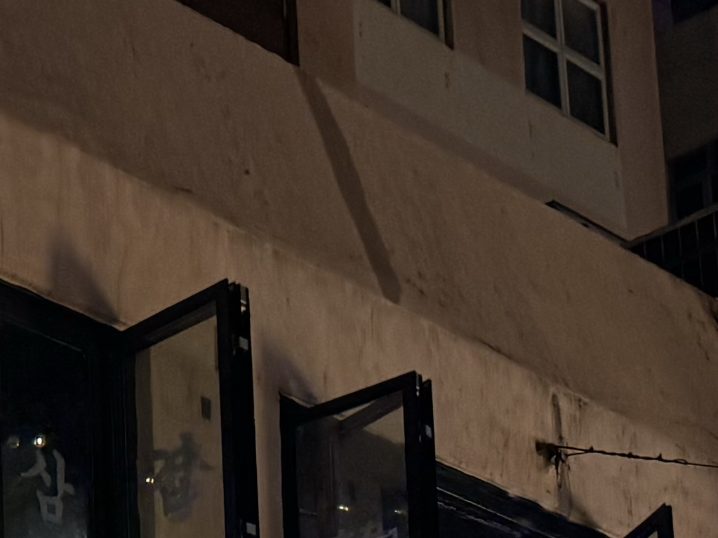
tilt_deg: +10.1
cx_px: -481
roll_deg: +1.5
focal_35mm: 134
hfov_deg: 13.5
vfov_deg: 9.9
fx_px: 2779
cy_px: 1220
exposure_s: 1/100
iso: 100
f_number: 1.78
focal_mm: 6.76
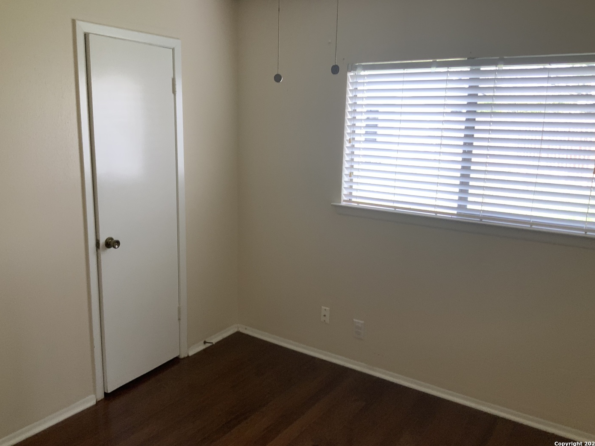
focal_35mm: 30
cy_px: 223
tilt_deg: -11.6
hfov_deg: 60.0
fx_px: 516
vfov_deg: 46.8
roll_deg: -1.5
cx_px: 292
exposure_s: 1/60
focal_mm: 3
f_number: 1.8
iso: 50
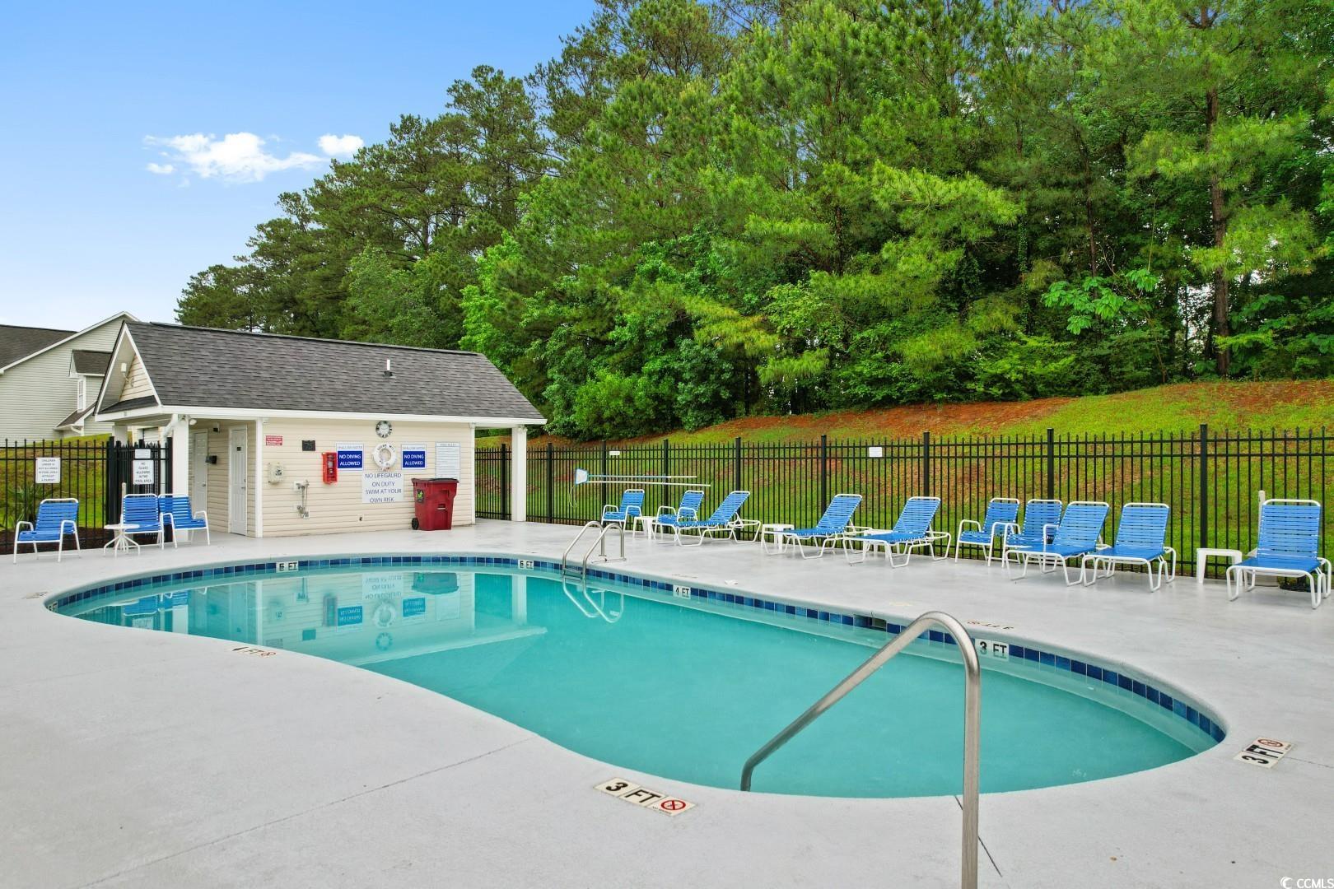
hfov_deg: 78.6
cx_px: 667
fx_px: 815
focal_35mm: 22
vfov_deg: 57.2
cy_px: 444
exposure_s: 1/80
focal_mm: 8.38
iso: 100
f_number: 2.8
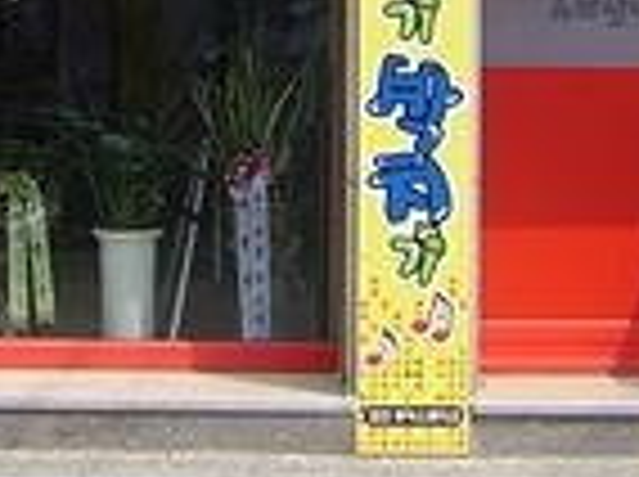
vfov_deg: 11.3
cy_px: -142
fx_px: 2340
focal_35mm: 127
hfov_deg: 15.3
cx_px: -9
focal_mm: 8.13
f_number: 5.6
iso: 50
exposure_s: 1/136
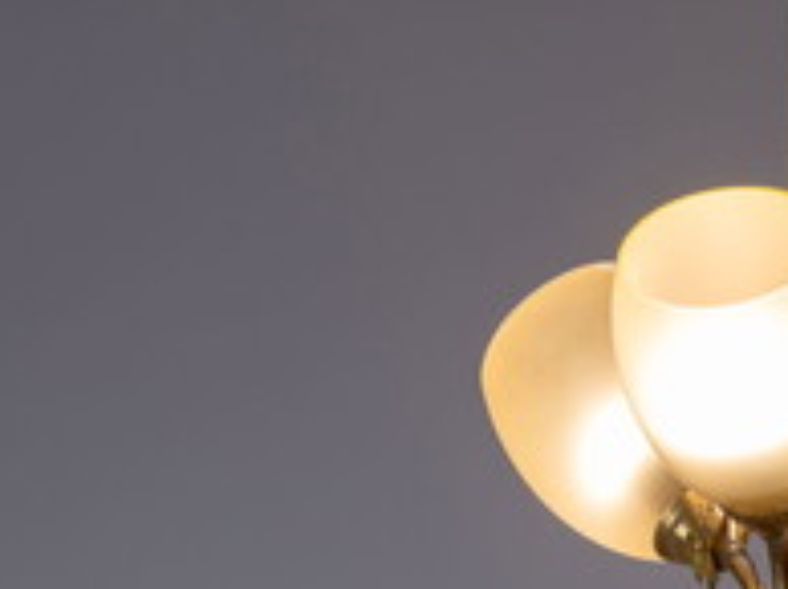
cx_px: 804
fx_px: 6934
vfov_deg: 4.9
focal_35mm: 305
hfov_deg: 6.5
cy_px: 232
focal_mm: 120
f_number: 11
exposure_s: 1/8
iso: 100
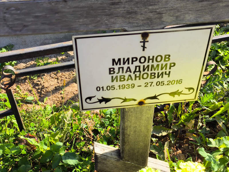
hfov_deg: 38.2
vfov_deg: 29.1
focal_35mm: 50
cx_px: 114
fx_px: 331
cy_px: 86
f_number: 1.7
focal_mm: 4.71
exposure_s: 1/649
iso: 50
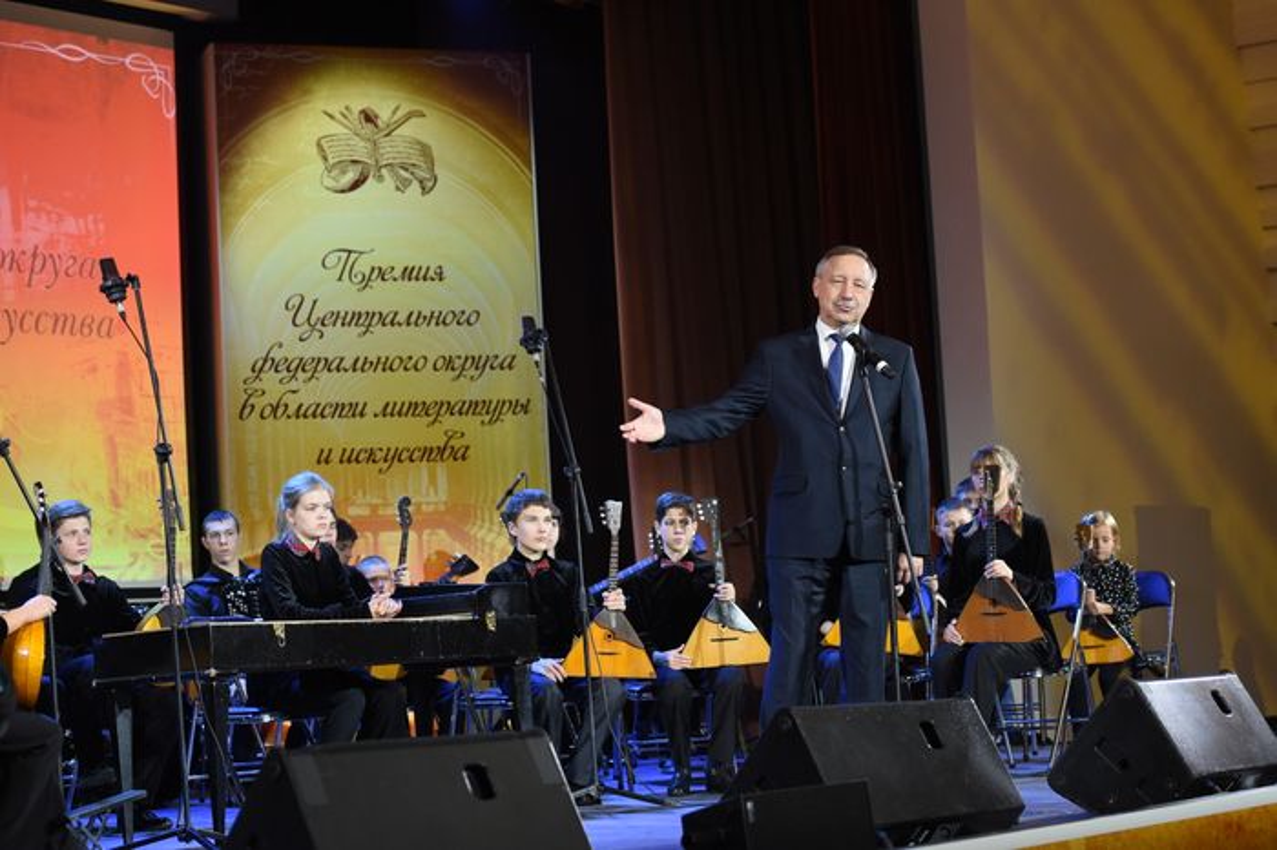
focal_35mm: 70
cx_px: 638
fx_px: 2482
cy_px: 425
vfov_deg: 19.4
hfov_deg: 28.9
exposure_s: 1/640
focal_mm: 70
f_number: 4
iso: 5000
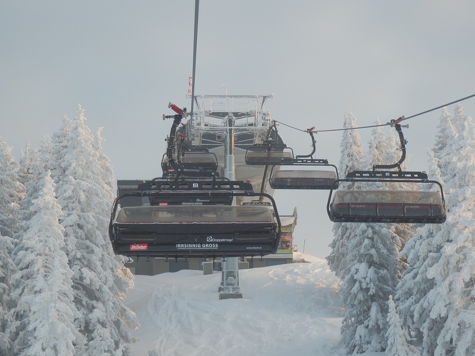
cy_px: 178
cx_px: 238
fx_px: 1455
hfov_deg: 18.5
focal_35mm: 106
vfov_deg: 14.0
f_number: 5
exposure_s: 1/125
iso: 125
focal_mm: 19
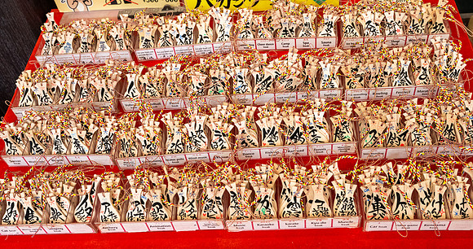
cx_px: 237
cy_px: 138
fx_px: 510
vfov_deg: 27.5
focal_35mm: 41
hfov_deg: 49.8
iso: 2200
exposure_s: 1/320
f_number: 8
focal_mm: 38
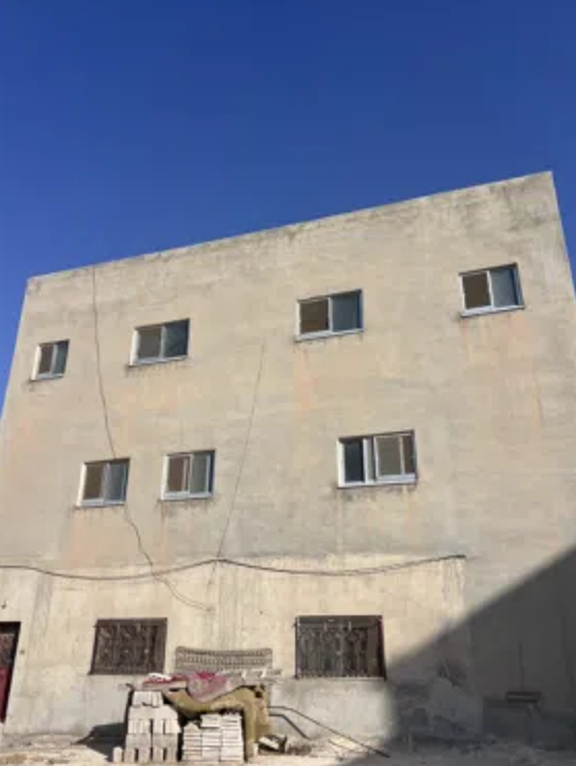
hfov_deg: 49.8
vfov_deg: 63.4
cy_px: 386
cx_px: 297
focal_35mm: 28
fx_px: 620
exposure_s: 1/6993
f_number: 1.5
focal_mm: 5.7
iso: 50
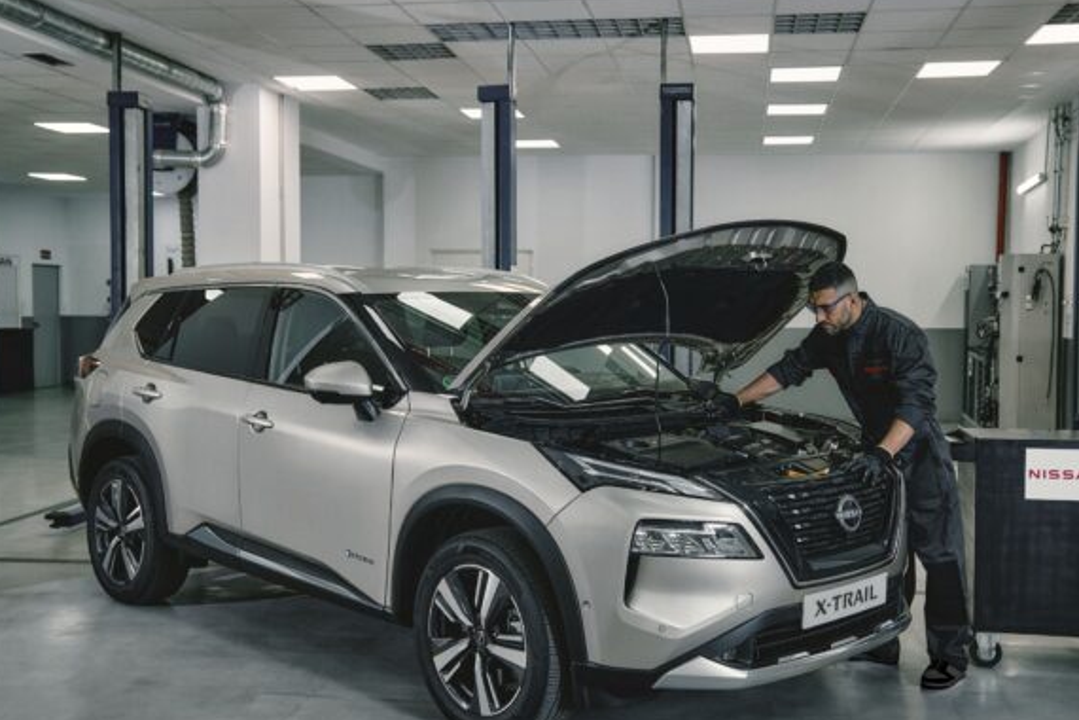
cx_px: 571
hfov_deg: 47.4
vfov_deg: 32.6
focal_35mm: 41
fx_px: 1229
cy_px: 362
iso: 320
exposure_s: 1/80
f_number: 4.5
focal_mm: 38
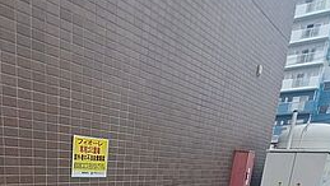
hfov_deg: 53.8
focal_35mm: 35
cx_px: 79
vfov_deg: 26.1
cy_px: 269
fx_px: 306
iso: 50
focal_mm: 1.74
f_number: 2.2
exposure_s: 1/581
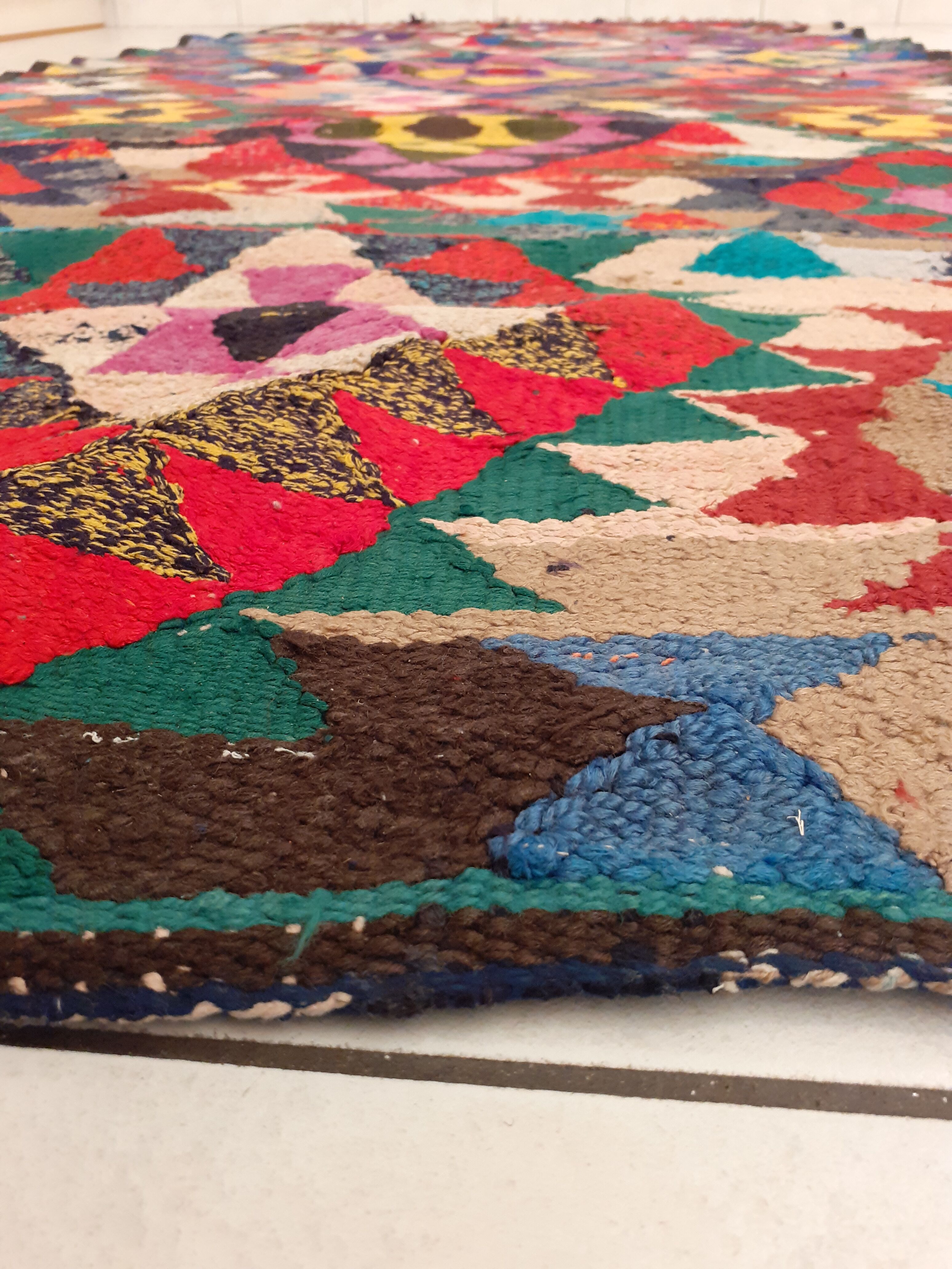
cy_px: 634
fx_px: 990
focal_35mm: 27
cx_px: 476
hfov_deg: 51.4
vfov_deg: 65.3
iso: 200
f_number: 1.9
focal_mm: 3.6
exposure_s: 1/33
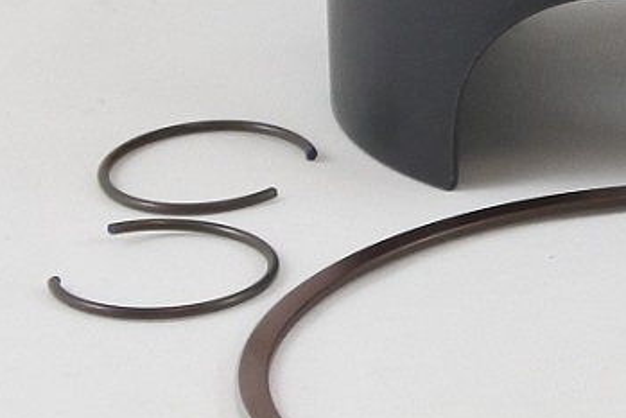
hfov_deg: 7.5
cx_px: 1131
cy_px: -253
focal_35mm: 266
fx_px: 4627
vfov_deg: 5.1
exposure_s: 1/125
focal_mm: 18
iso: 400
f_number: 4.5
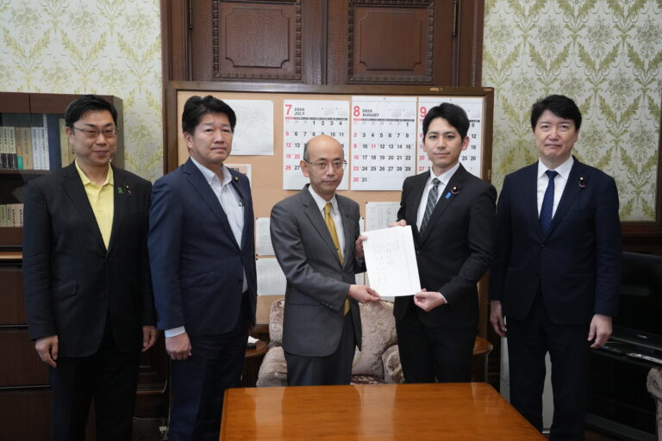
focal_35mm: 40
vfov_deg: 33.4
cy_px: 220
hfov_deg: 48.5
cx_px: 331
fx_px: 735
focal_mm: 40
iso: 4000
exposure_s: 1/125
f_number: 5.6
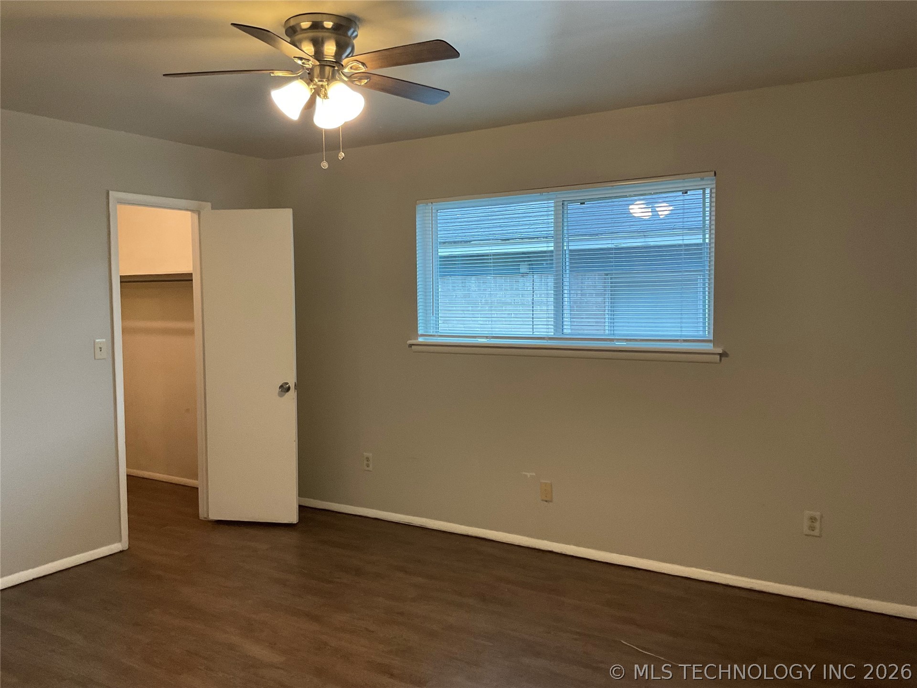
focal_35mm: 29
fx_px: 768
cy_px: 344
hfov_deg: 61.7
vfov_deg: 48.2
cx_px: 458
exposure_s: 1/60
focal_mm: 3
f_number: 1.8
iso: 125
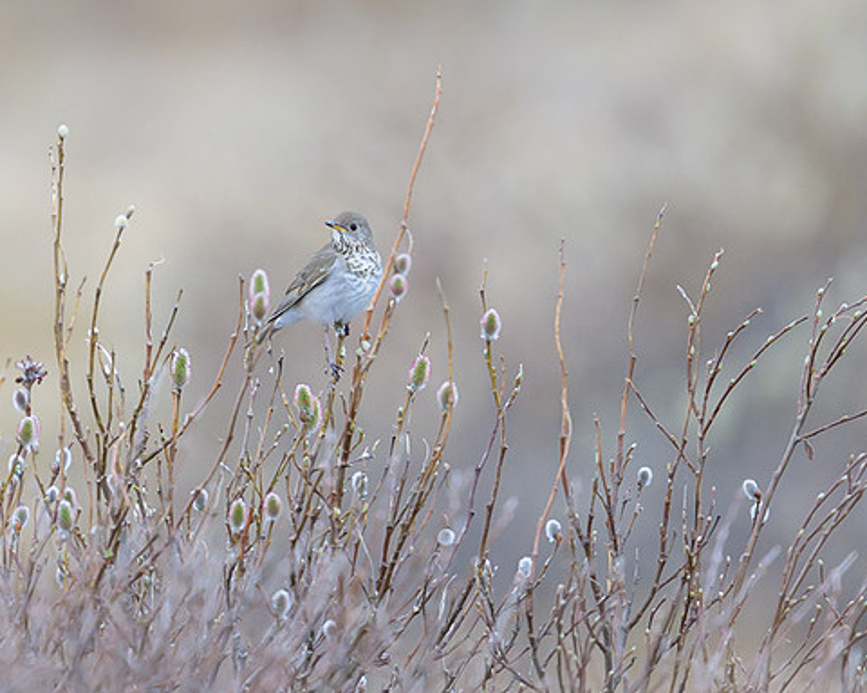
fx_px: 33050
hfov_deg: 1.5
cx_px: 361
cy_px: 253
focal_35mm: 1288
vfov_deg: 1.2
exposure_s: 1/800
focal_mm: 560
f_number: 4
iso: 1600
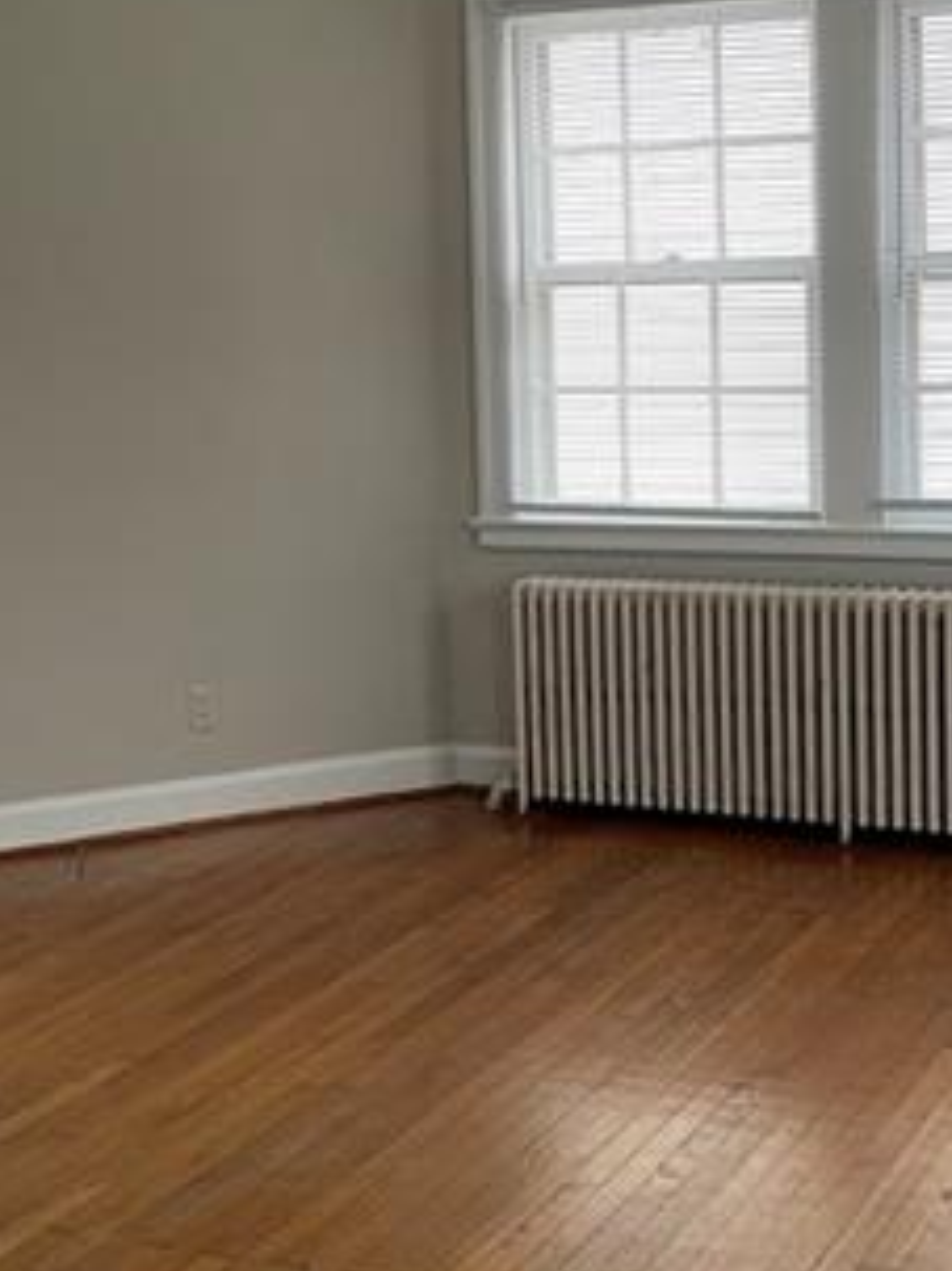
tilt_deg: -6.7
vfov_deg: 29.3
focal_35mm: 66
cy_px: 478
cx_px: 457
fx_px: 2422
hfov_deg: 22.2
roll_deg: +1.7
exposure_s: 1/71
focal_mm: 5.1
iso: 125
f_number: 1.6
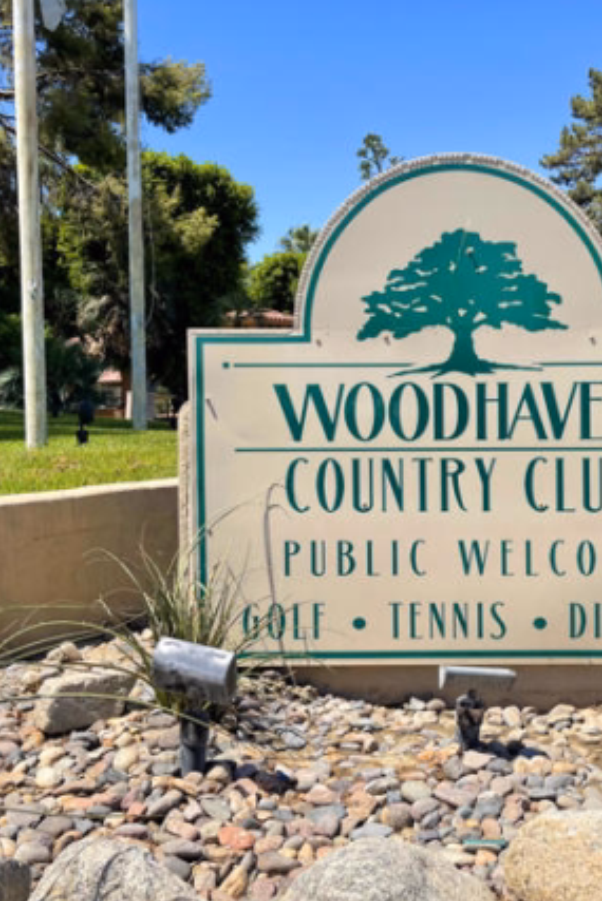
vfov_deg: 51.9
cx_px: 391
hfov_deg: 35.7
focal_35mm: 37
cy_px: 445
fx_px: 927
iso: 32
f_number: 1.6
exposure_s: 1/3448
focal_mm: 5.1
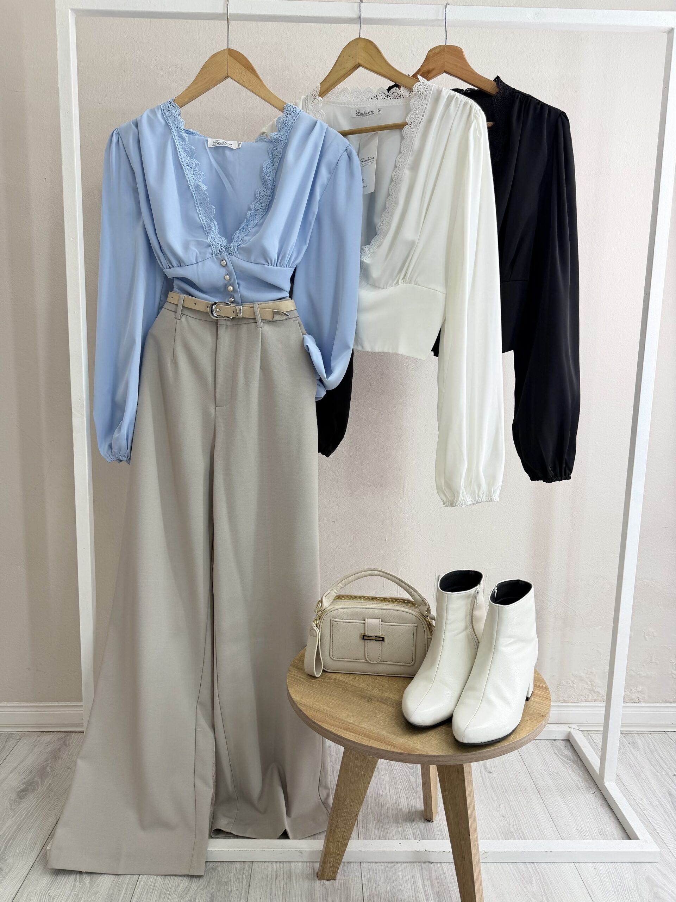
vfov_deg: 71.6
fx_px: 625
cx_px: 338
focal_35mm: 24
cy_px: 451
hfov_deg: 56.8
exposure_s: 1/275
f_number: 1.78
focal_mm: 6.76
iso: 80
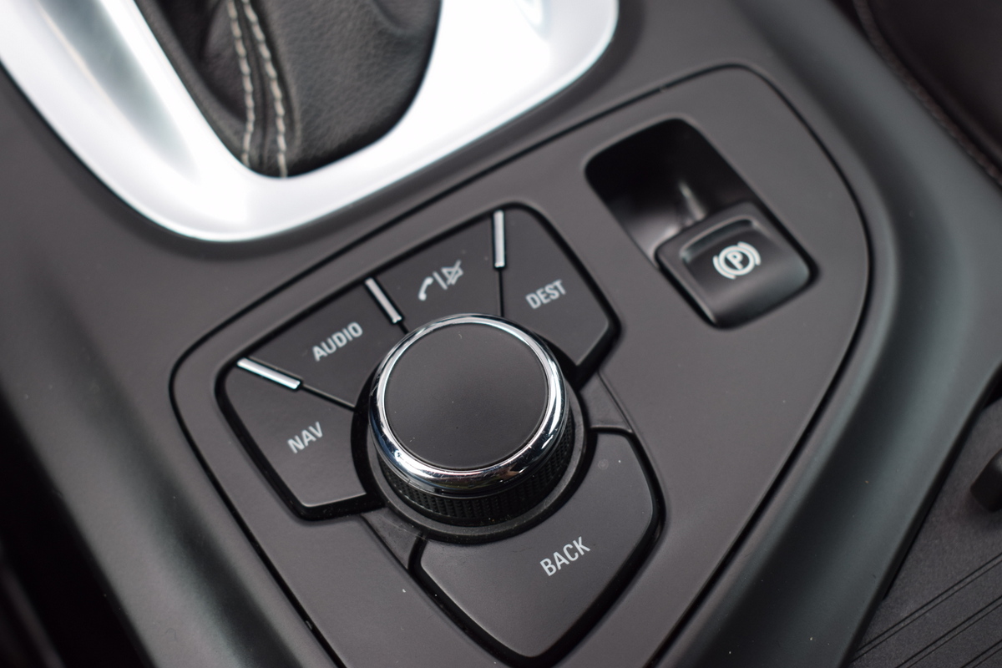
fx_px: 1503
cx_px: 501
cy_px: 334
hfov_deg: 36.9
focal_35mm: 54
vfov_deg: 25.1
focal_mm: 36
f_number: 5
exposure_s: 1/100
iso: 400
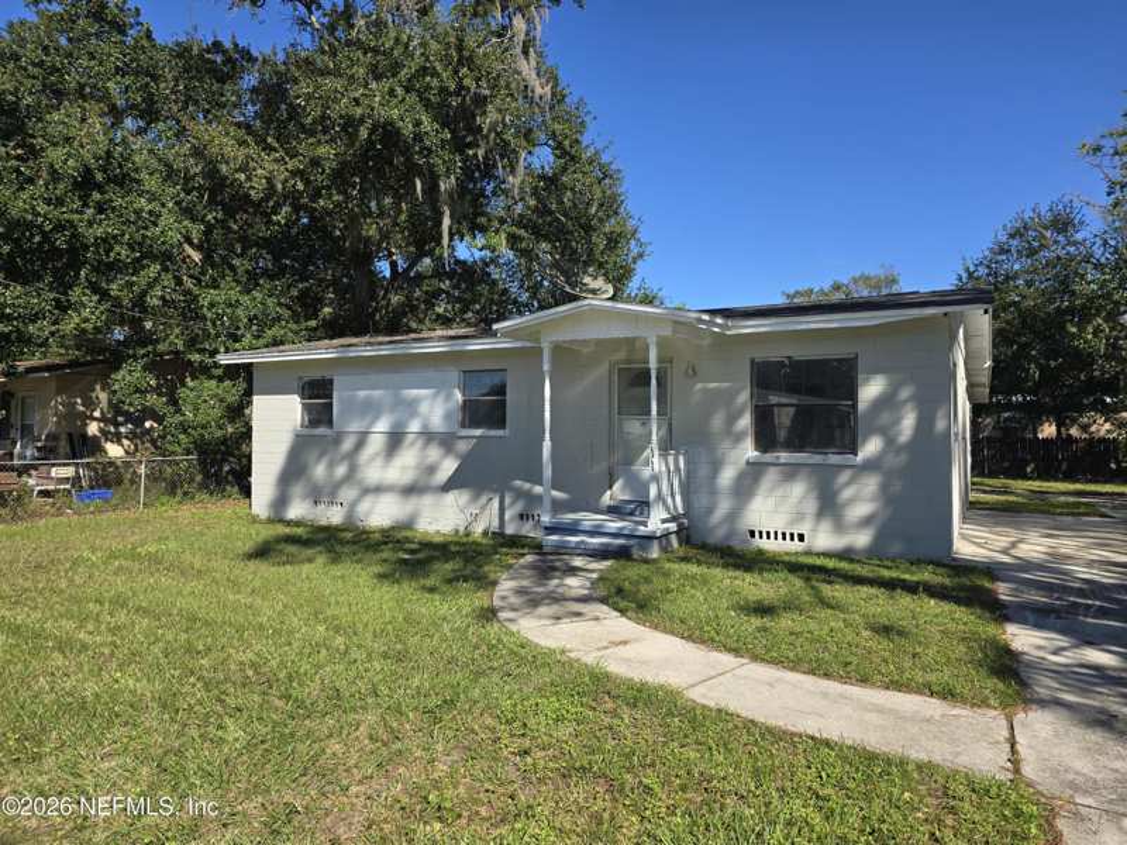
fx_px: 749
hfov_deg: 73.9
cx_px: 564
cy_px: 422
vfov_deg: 58.9
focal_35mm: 23
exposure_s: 1/707
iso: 12
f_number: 1.7
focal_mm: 6.3
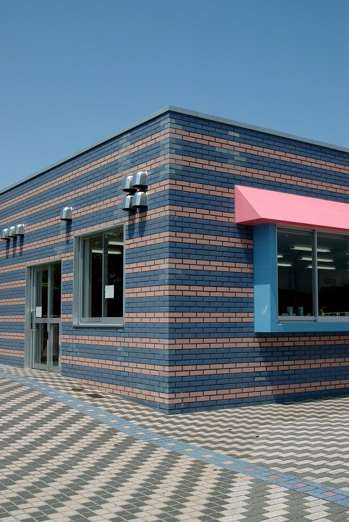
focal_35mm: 42
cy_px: 261
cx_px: 174
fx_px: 610
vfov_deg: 46.4
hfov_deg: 31.9
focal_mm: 28
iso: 200
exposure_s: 1/500
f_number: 10
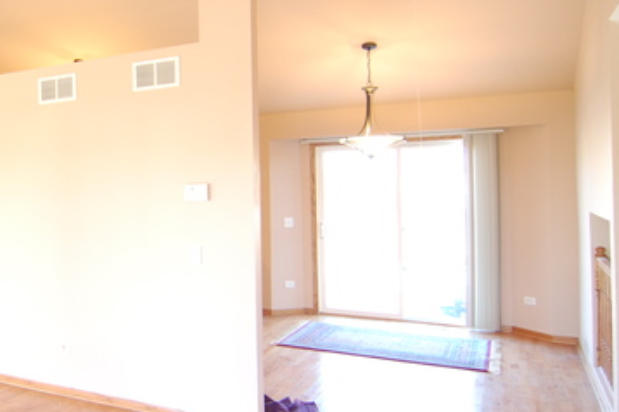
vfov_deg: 37.9
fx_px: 599
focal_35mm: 35
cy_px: 187
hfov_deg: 49.1
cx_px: 69
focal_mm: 13
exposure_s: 1/30
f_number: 4
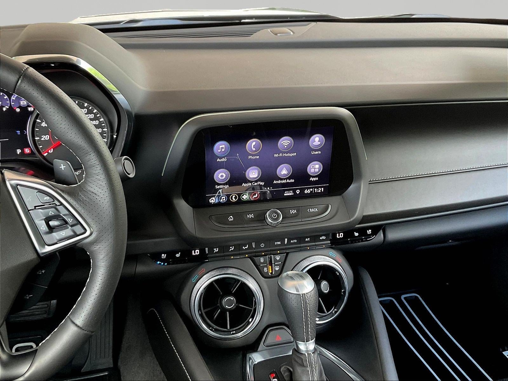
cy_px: 190
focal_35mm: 29
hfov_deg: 61.7
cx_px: 254
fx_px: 426
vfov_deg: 48.2
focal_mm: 3
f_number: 1.8
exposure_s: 1/60
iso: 80
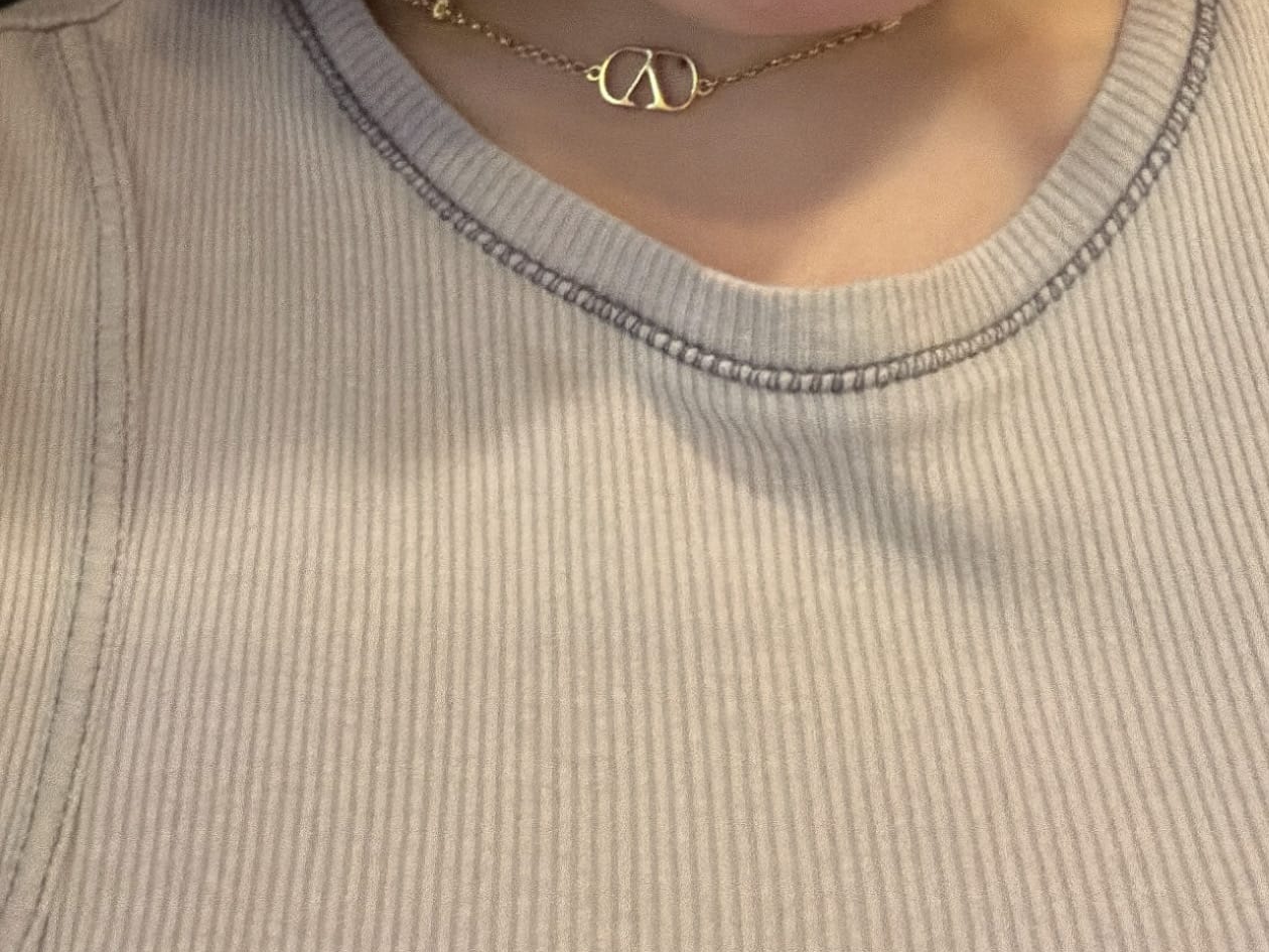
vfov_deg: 21.7
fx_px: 2346
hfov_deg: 30.1
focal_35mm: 64
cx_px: 435
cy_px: -111
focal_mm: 2.71
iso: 320
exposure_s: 1/60
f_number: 1.9
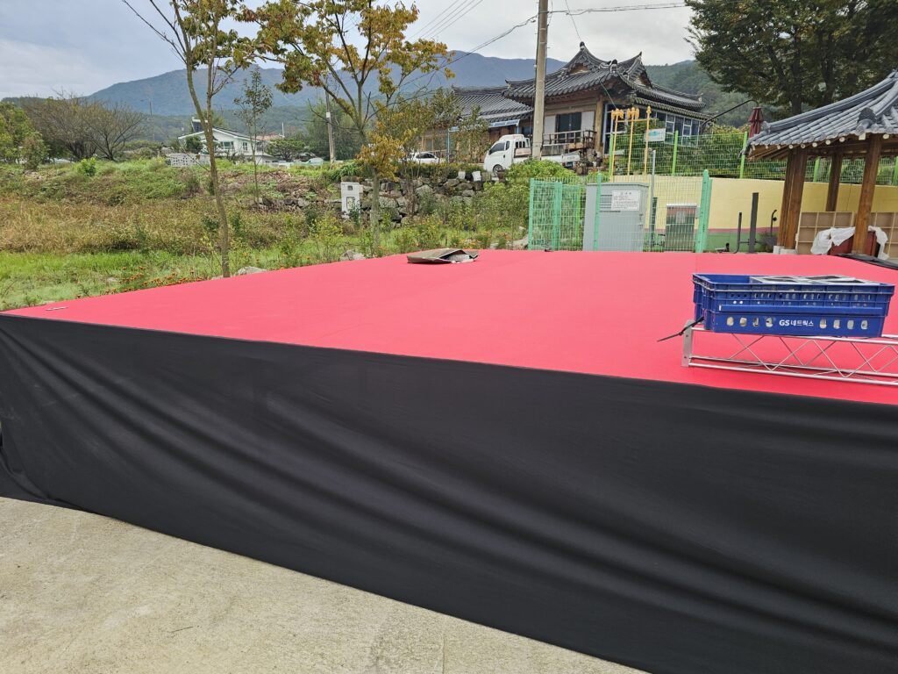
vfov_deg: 58.9
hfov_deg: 73.9
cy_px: 337
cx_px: 449
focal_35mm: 23
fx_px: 597
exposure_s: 1/180
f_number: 1.7
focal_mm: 6.3
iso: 50
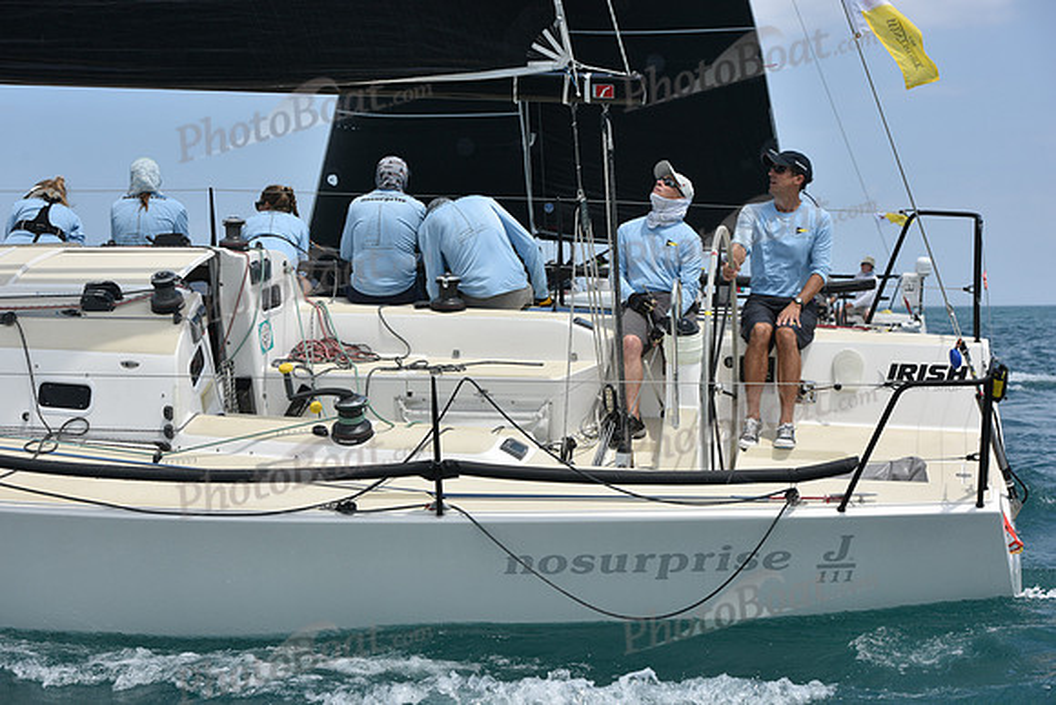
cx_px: 528
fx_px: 2054
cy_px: 352
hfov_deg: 28.8
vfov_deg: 19.5
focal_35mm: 70
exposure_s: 1/1250
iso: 250
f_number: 8
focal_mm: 70
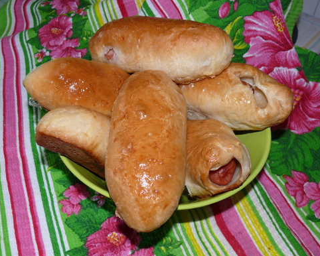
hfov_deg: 46.8
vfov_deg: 38.2
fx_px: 370
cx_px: 152
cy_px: 126
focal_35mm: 39
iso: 100
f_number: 4
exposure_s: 1/30
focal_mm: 7.4
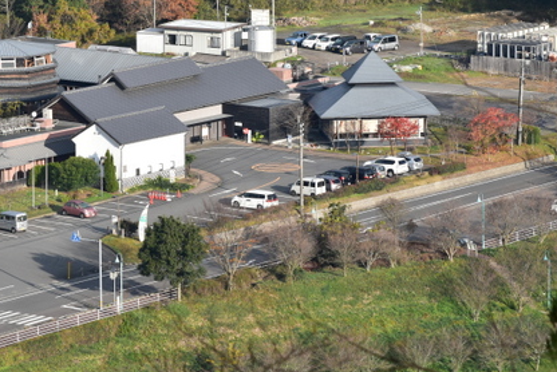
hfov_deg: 5.4
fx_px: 5895
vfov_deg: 3.6
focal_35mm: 381
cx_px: 131
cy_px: 89
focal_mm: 165
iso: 400
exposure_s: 1/400
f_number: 11
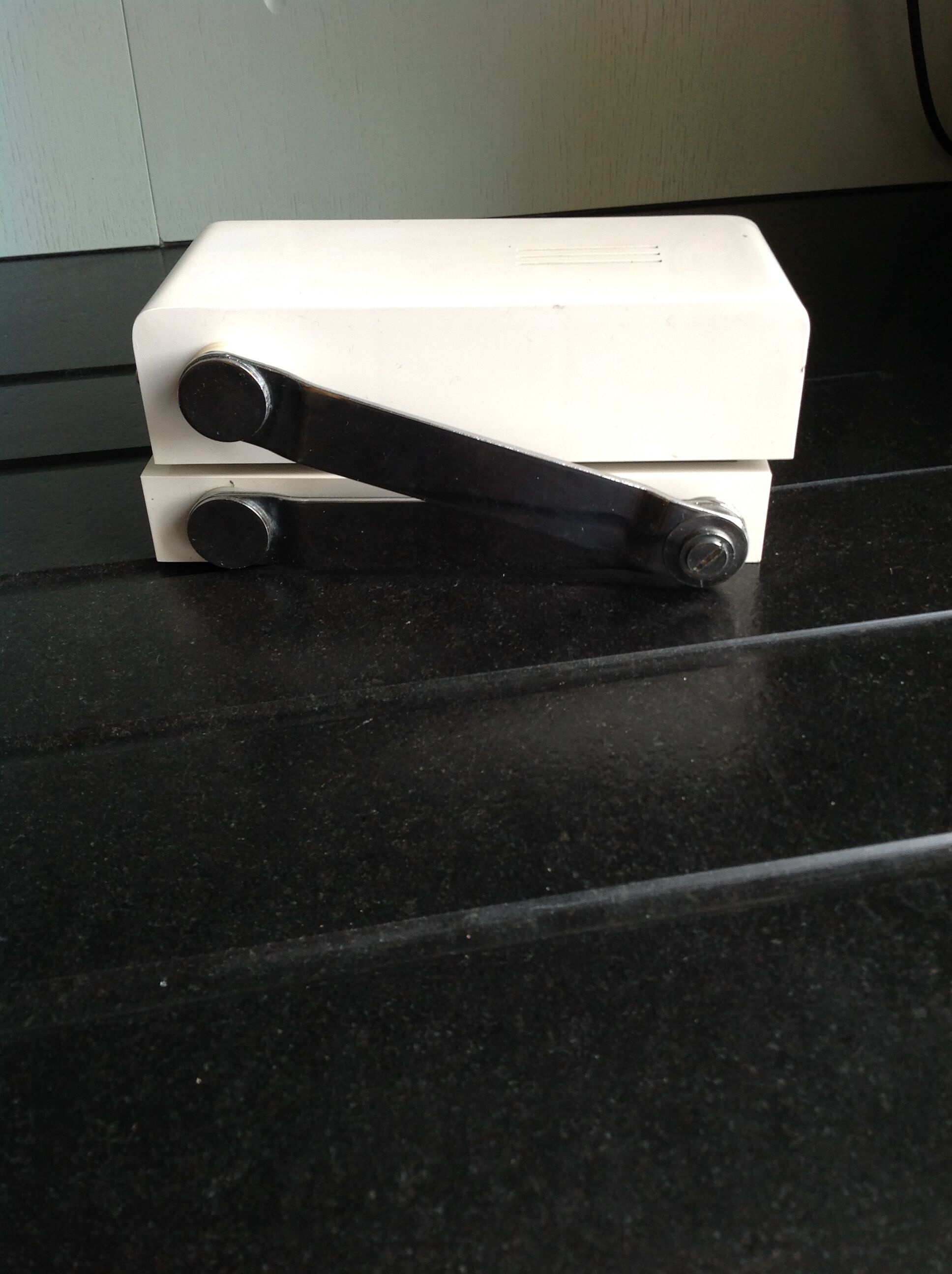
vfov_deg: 52.7
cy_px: 637
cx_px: 476
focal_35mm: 35
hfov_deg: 40.6
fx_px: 1287
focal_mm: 4.28
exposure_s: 1/60
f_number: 2.4
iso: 64
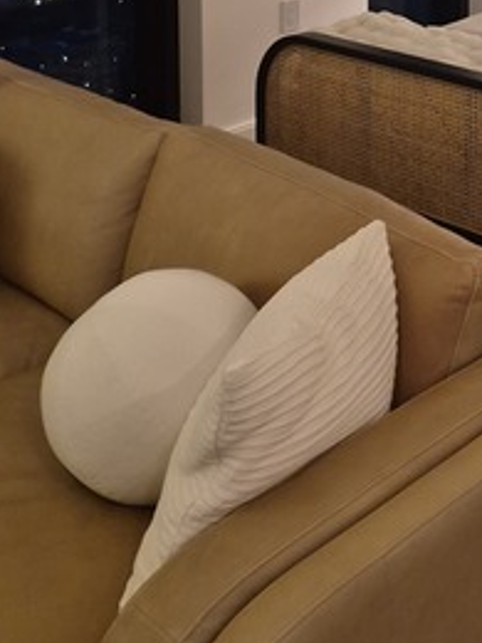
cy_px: -120
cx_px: 615
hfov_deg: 22.4
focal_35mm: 59
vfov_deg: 28.6
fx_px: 1095
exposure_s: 1/120
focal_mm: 5.4
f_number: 1.8
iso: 500
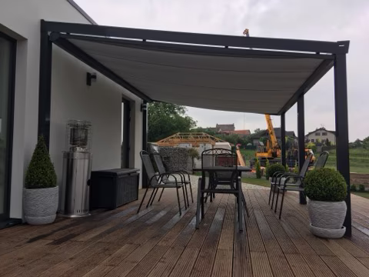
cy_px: 138
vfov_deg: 48.2
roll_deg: -1.3
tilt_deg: +4.9
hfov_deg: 61.7
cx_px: 184
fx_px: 309
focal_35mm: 29
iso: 25
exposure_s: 1/411
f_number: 2.2
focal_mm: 4.15
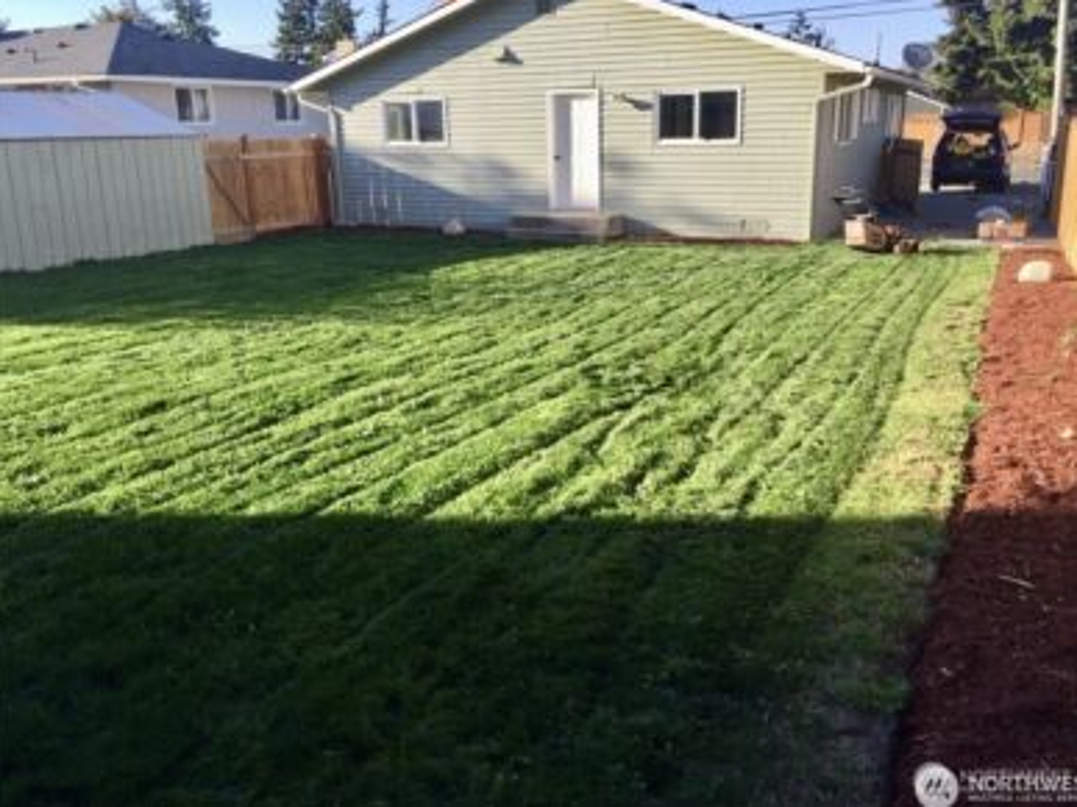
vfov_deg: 46.8
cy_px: 395
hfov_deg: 60.0
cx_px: 545
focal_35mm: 30
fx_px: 933
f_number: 2.2
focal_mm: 4.15
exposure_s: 1/694
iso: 32
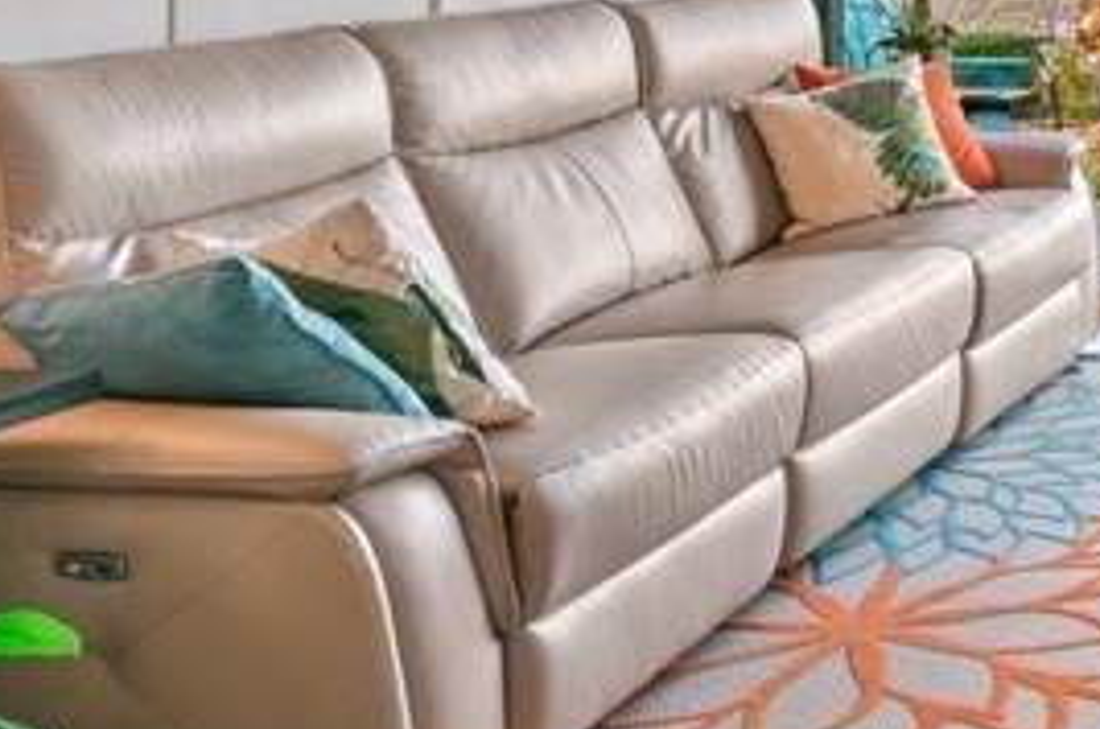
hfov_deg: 26.7
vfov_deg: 22.3
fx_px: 1784
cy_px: 25
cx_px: 1557
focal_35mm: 58
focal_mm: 13
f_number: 8
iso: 200
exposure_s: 1/5
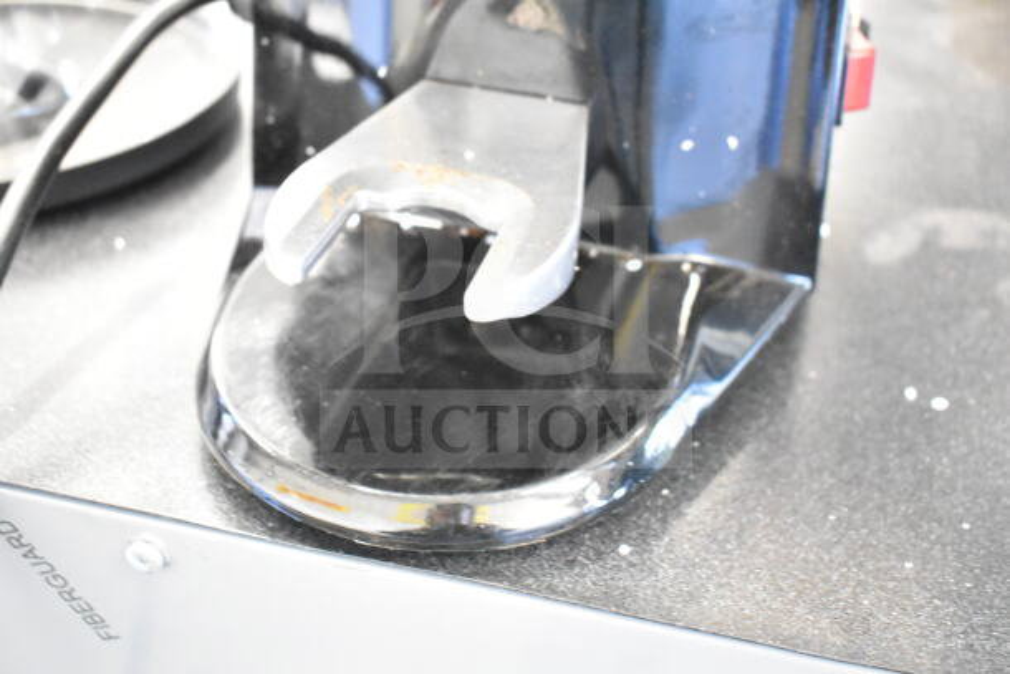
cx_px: 505
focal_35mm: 42
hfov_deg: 46.4
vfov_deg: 31.9
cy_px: 337
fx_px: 1179
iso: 12800
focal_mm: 28
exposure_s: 1/50
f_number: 4.2
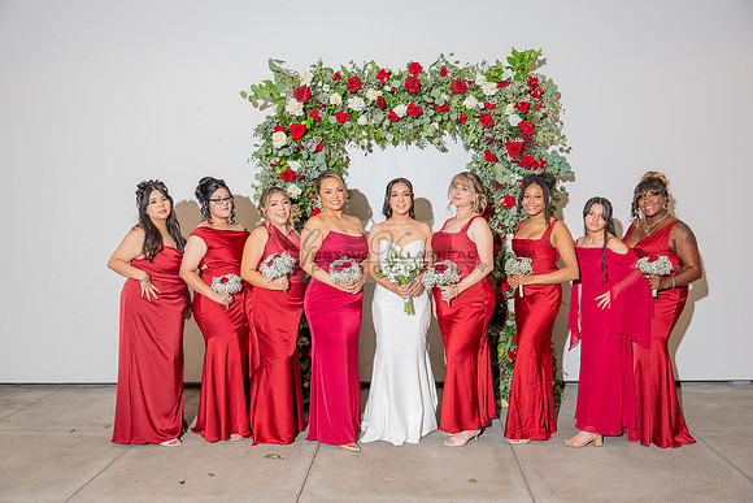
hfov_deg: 56.5
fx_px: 701
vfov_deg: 39.4
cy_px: 252
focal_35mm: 34
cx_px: 376
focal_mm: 33.5
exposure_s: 1/200
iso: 800
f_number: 3.5
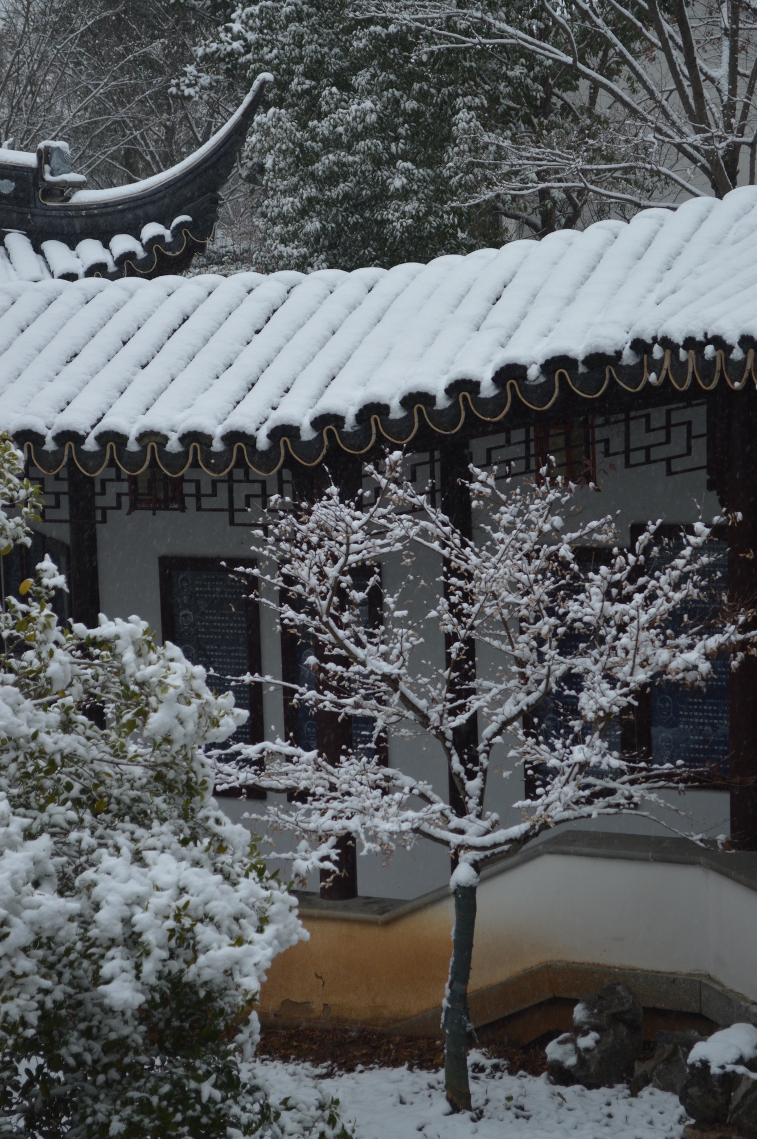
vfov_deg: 24.6
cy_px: 570
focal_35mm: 82
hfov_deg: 16.5
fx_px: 2607
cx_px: 378
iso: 100
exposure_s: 1/125
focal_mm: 55
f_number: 5.6
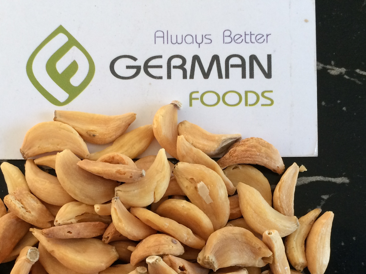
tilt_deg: -86.5
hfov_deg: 38.9
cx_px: 165
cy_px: 231
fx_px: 518
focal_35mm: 49
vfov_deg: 28.8
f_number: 2.2
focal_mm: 4.15
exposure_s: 1/33
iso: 160
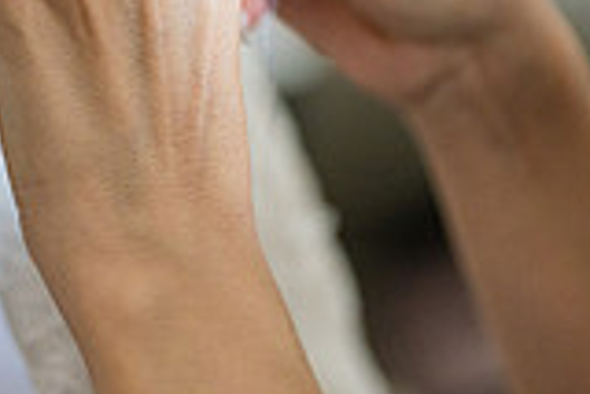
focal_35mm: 181
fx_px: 2969
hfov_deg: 11.2
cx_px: -11
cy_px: -145
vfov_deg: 7.5
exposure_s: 1/250
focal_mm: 50
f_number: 1.2
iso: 1000
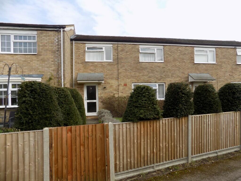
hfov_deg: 73.9
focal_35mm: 23
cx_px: 120
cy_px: 90
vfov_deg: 58.9
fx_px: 160
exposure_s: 1/500
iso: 80
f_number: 3.1
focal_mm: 4
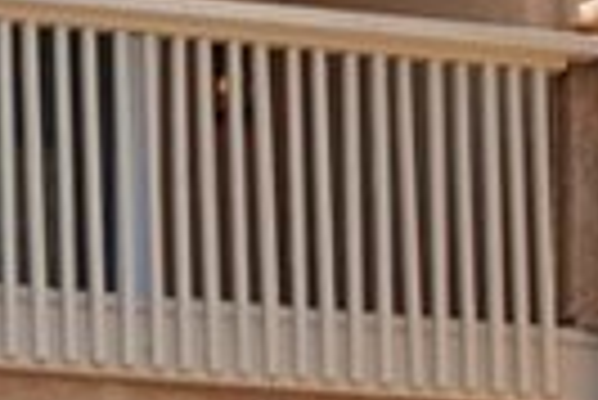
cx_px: -549
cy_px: 461
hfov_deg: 7.4
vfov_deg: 5.1
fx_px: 4490
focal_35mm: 270
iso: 250
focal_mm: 35
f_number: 8
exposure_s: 1/250
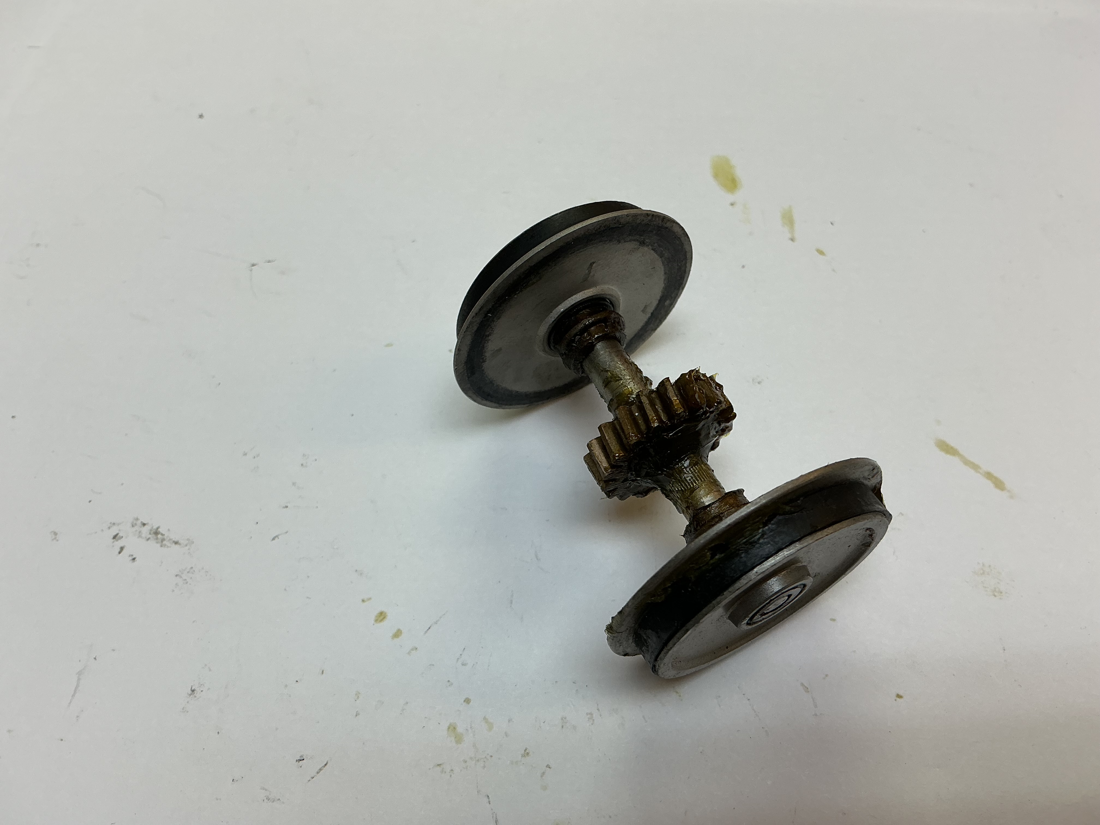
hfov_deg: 61.7
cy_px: 412
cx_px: 550
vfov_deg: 48.2
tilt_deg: -61.3
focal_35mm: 29
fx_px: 922
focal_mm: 3
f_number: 1.8
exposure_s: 1/120
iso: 25
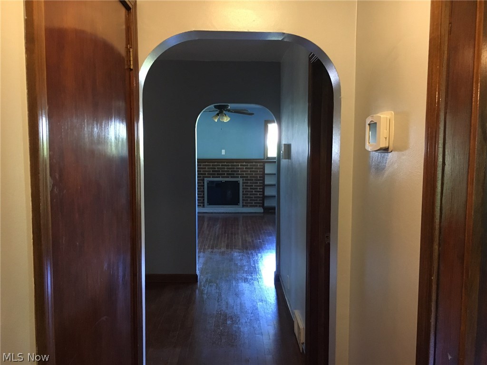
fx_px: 408
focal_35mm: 29
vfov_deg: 48.2
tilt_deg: -4.3
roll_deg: -0.4
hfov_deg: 61.7
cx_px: 244
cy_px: 182
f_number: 2.2
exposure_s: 1/30
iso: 200
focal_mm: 4.15
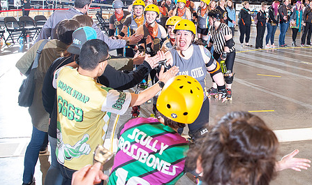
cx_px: 212
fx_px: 360
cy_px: 41
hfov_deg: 46.0
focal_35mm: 43
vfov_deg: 28.3
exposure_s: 1/160
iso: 640
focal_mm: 24
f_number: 6.3
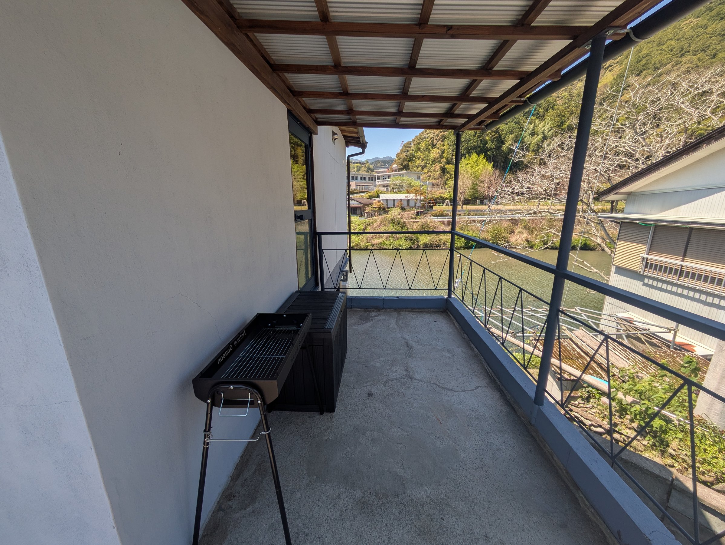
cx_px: 362
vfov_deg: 85.7
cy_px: 272
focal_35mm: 14
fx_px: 293
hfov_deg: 102.0
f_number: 2.2
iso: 44
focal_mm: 1.83
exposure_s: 1/845
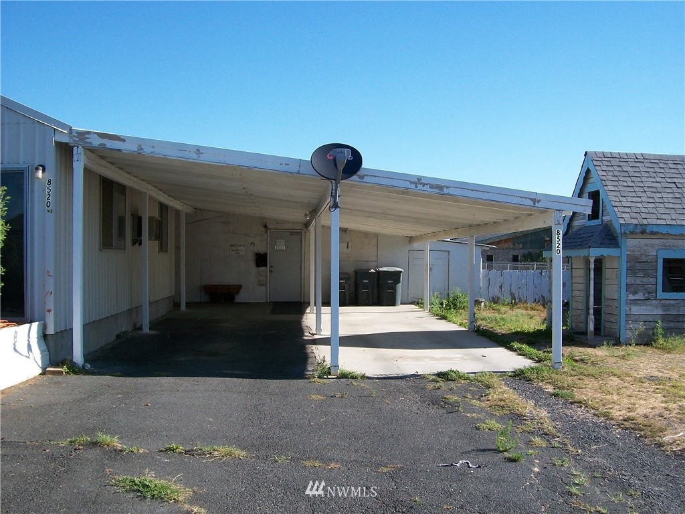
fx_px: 712
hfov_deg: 51.4
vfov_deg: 39.7
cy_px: 257
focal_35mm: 36
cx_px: 342
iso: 80
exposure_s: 1/320
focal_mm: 6
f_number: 4.8
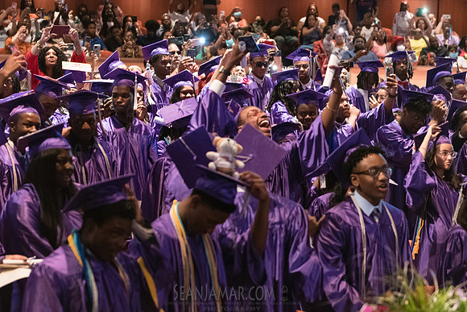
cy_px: 201
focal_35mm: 95
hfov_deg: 21.5
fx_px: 1230
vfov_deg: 14.4
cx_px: 207
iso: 4000
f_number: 2.8
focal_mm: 70
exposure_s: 1/100
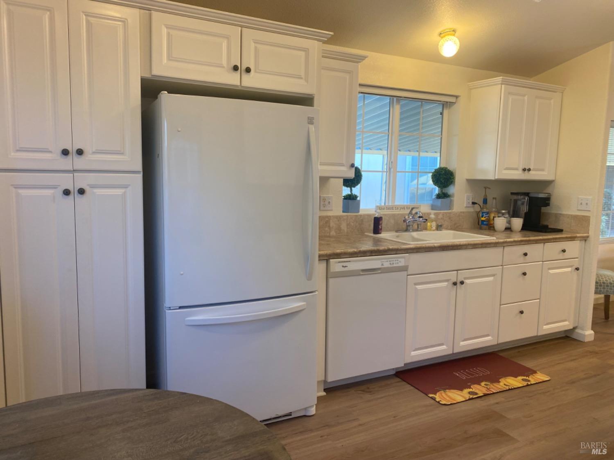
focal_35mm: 26
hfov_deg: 67.3
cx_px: 307
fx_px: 461
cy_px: 230
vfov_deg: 53.1
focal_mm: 4.25
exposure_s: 1/60
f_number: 1.8
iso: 64
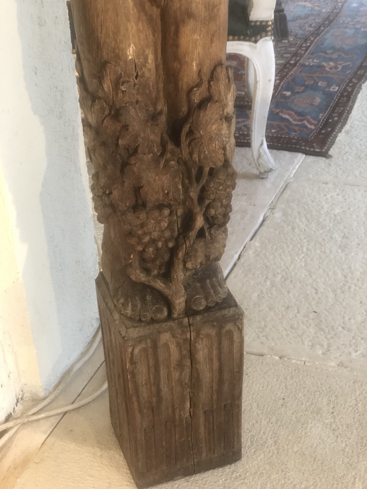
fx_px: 806
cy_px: 244
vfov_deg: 33.8
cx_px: 184
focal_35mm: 57
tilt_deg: -28.7
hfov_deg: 25.7
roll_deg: +4.3
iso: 320
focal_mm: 6.6
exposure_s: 1/100
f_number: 2.8
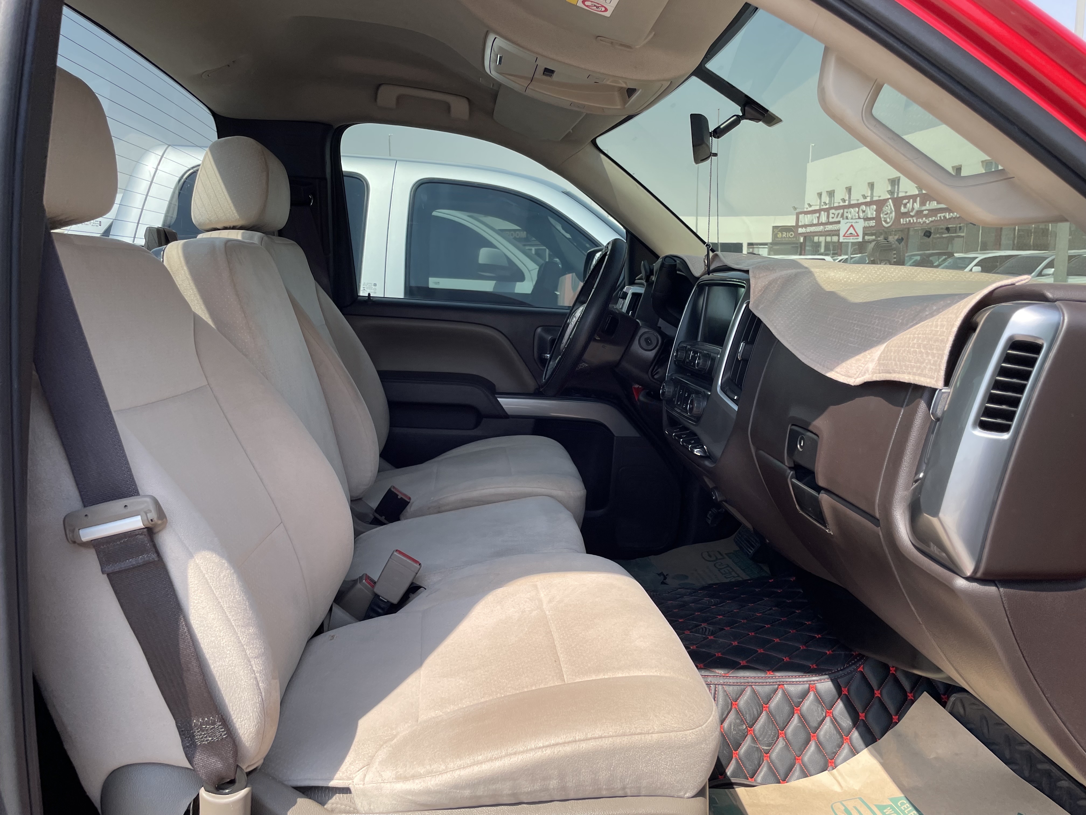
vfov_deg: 53.1
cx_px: 543
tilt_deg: -3.8
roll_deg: +2.4
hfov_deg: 67.3
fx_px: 816
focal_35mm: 26
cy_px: 408
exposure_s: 1/1335
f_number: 1.6
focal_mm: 4.2
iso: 32
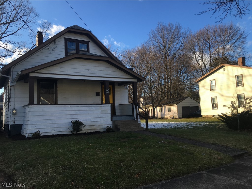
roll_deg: +1.5
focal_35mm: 29
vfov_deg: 48.2
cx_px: 126
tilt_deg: +7.8
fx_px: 211
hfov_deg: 61.7
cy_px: 94
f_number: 2.2
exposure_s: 1/635
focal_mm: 4.15
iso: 25
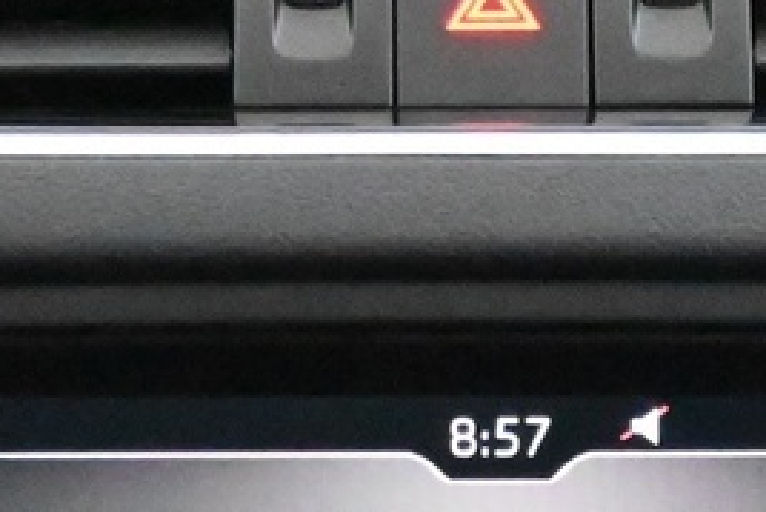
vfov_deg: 5.3
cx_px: 520
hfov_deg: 8.1
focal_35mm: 254
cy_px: 1024
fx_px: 5407
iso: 18000
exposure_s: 1/50
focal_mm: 28
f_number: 4.5
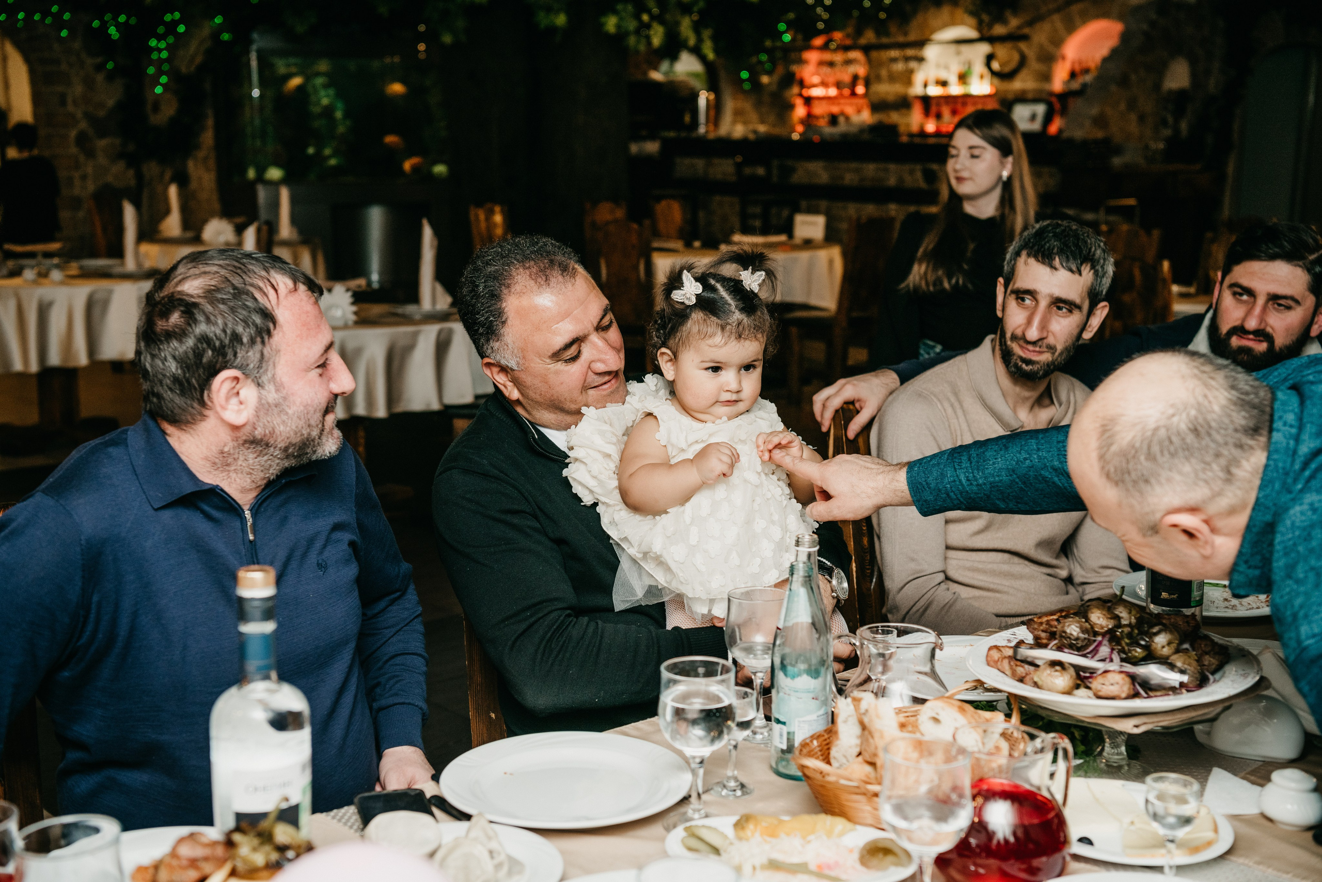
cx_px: 661
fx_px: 1763
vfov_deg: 28.1
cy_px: 441
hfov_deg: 41.1
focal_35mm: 48
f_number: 4
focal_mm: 48
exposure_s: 1/160
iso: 160
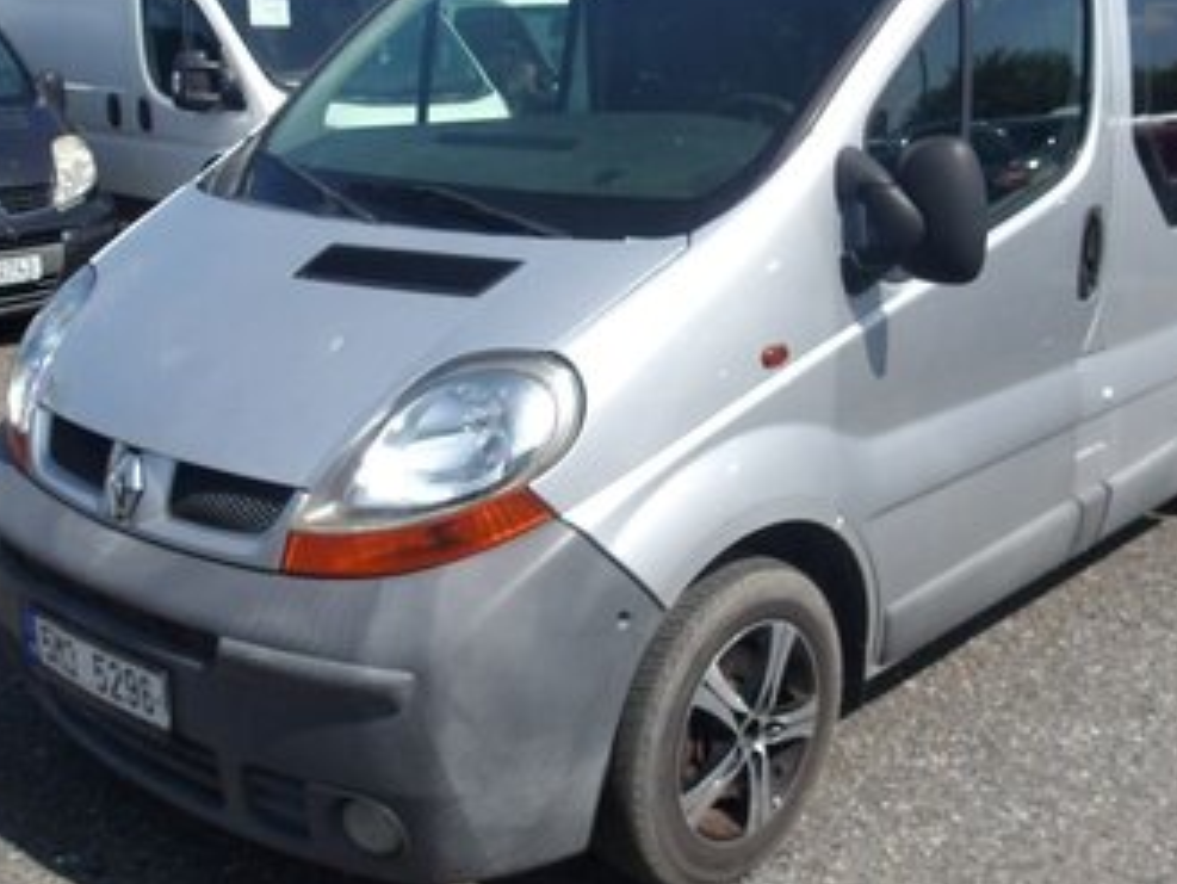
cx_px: 701
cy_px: 404
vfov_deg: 36.0
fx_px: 1361
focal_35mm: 40
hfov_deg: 46.5
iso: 100
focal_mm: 4.9
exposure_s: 1/116
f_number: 10.4
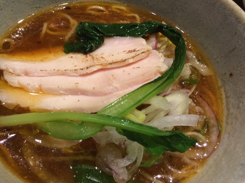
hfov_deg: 51.2
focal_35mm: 36
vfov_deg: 39.7
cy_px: 91
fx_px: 255
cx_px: 105
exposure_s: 1/33
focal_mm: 4.12
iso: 250
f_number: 2.2
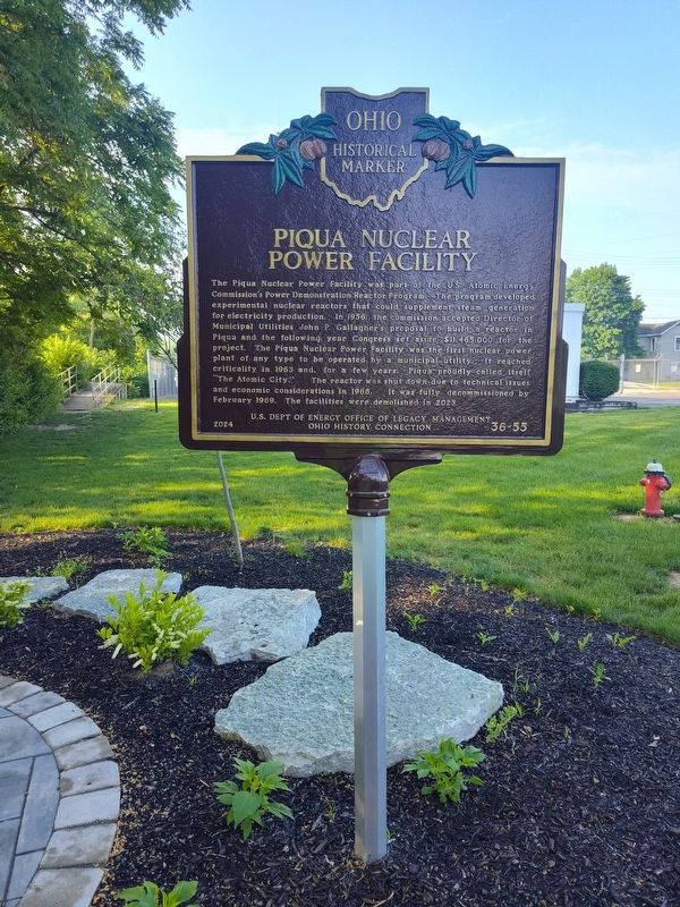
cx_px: 340
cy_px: 454
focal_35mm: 23
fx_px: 602
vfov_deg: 73.9
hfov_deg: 58.9
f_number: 1.8
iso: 100
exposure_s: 1/248
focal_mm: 5.56
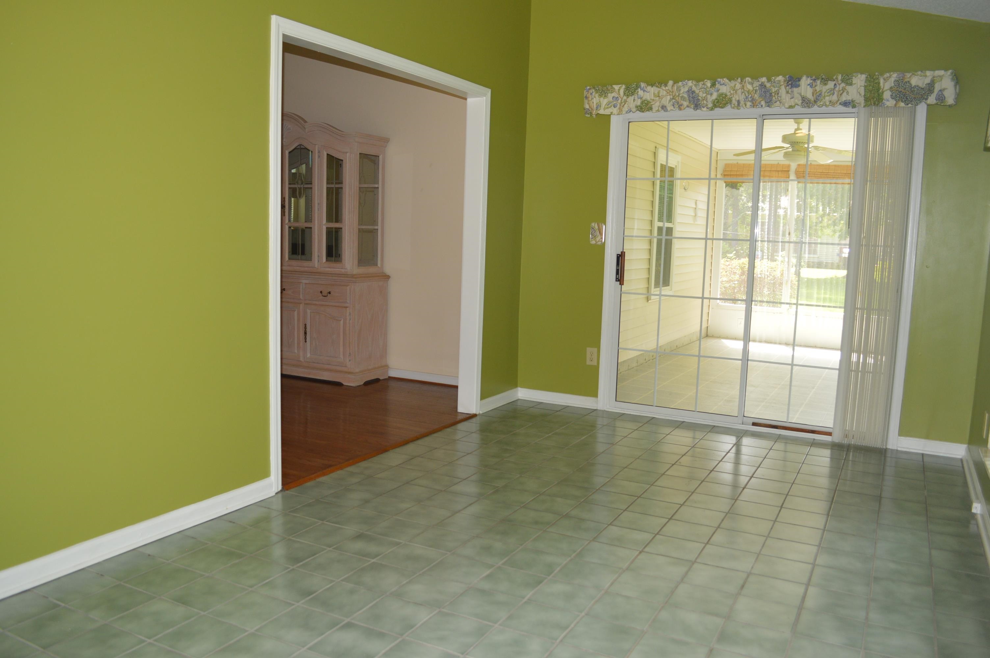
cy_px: 329
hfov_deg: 67.4
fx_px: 742
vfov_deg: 47.8
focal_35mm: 27
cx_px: 495
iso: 400
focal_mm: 18
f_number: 4
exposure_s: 1/125
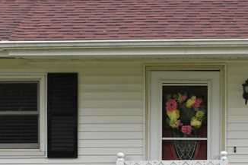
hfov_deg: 8.3
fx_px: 1687
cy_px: 152
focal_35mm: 245
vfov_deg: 5.6
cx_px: 268
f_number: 7.1
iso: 200
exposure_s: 1/250
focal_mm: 26
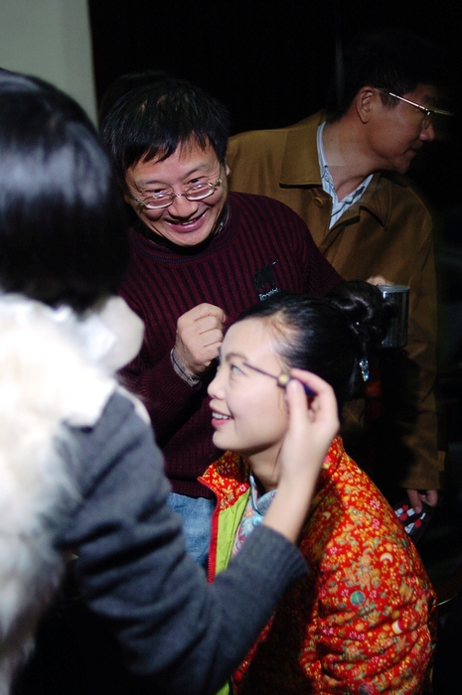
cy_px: 348
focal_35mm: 52
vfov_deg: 37.9
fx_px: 1013
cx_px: 231
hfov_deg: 25.7
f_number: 2
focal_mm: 35
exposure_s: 1/30
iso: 200
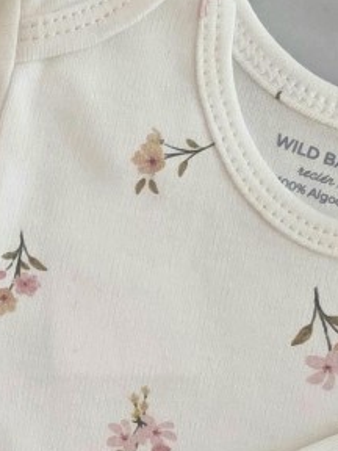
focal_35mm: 160
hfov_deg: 8.9
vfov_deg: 12.1
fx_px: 2083
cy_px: 498
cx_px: -283
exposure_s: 1/101
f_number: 1.7
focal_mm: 6.3
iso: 320
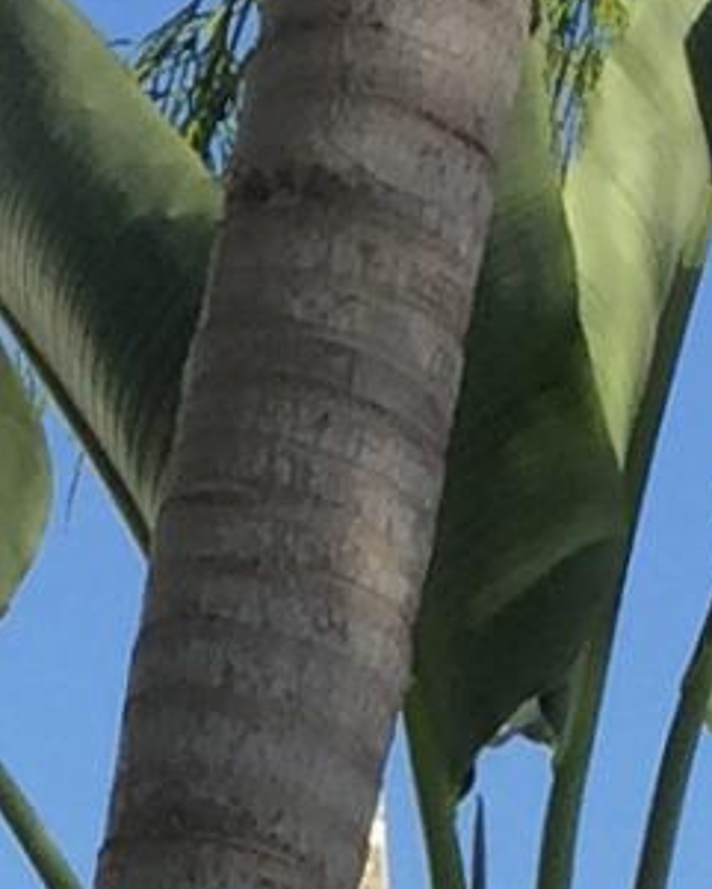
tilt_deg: +4.1
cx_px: -109
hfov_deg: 5.5
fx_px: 7424
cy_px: 2570
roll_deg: -0.8
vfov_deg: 6.3
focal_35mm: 282
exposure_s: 1/1130
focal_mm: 4.15
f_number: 2.2
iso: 32
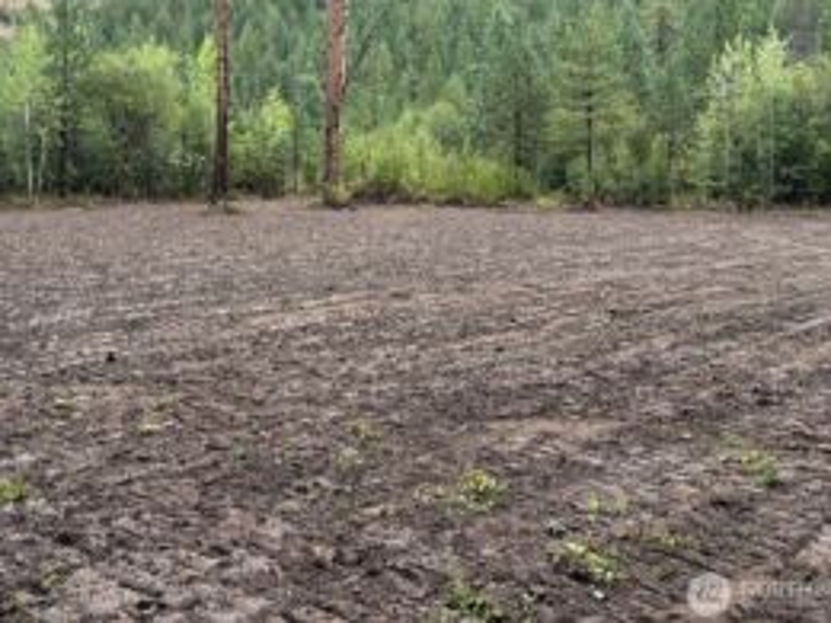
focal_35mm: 40
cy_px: 147
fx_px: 960
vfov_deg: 35.1
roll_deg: -1.4
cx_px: 256
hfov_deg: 45.8
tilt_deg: +1.1
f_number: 1.6
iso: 40
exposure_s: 1/256
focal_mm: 5.96
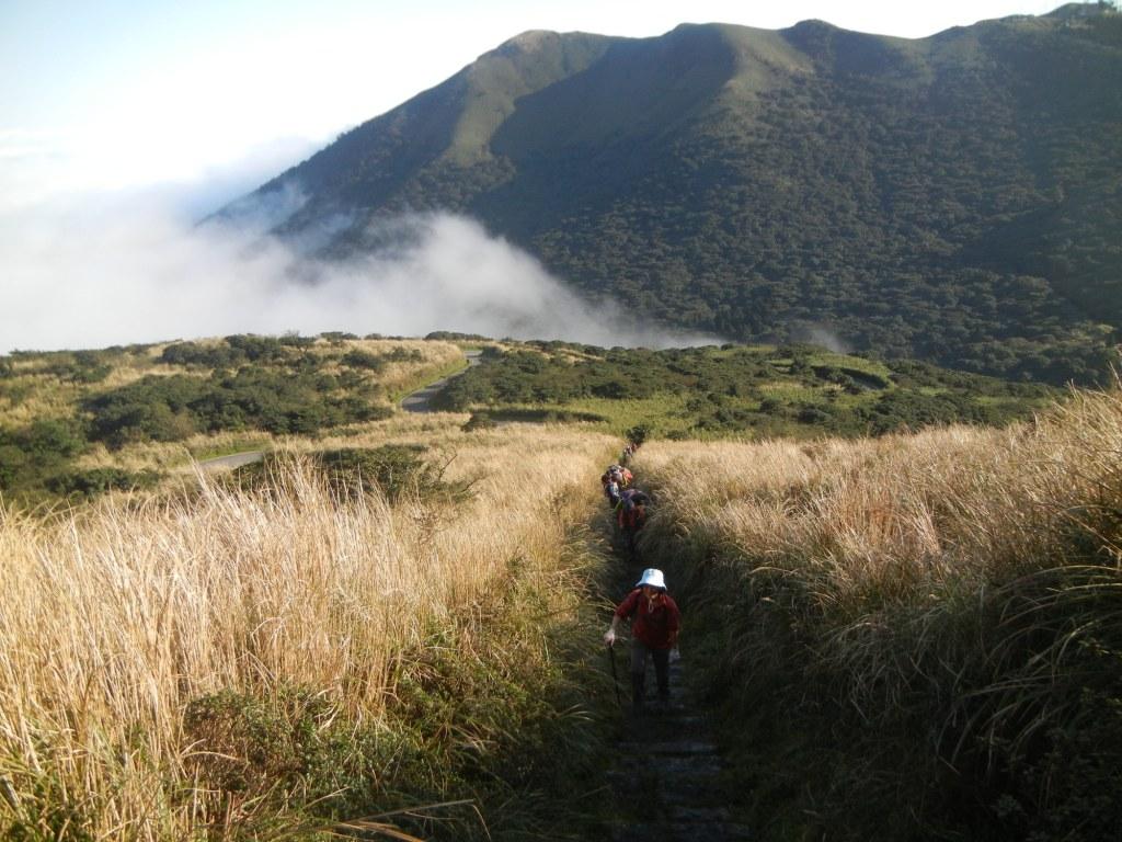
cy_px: 421
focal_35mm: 30
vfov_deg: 46.8
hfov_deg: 60.0
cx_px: 561
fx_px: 972
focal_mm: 5.4
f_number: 3.5
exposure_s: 1/932
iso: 160
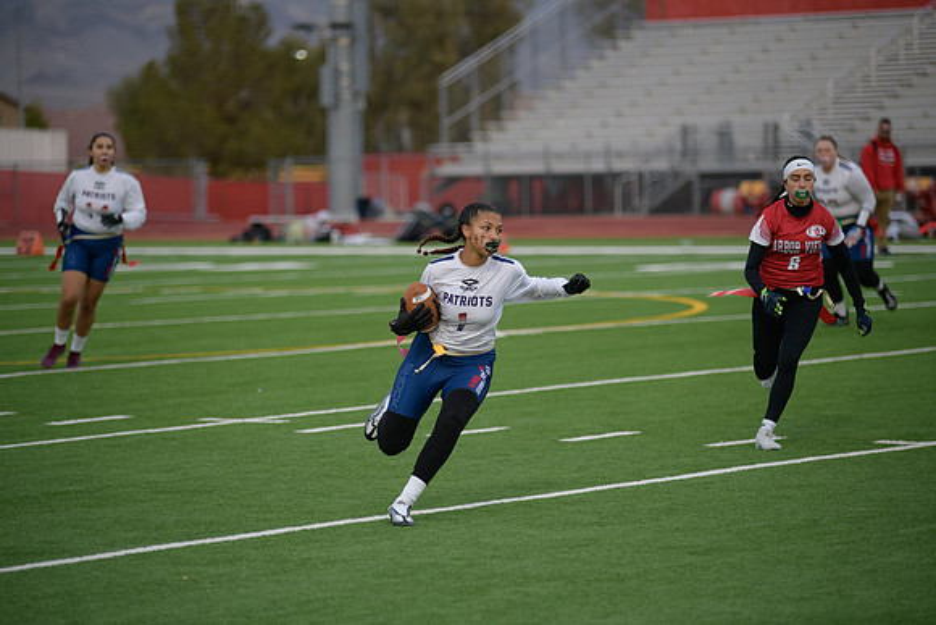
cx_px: 468
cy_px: 312
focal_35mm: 155
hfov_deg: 13.2
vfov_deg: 8.9
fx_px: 4031
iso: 1250
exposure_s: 1/3200
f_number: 2.8
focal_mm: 155
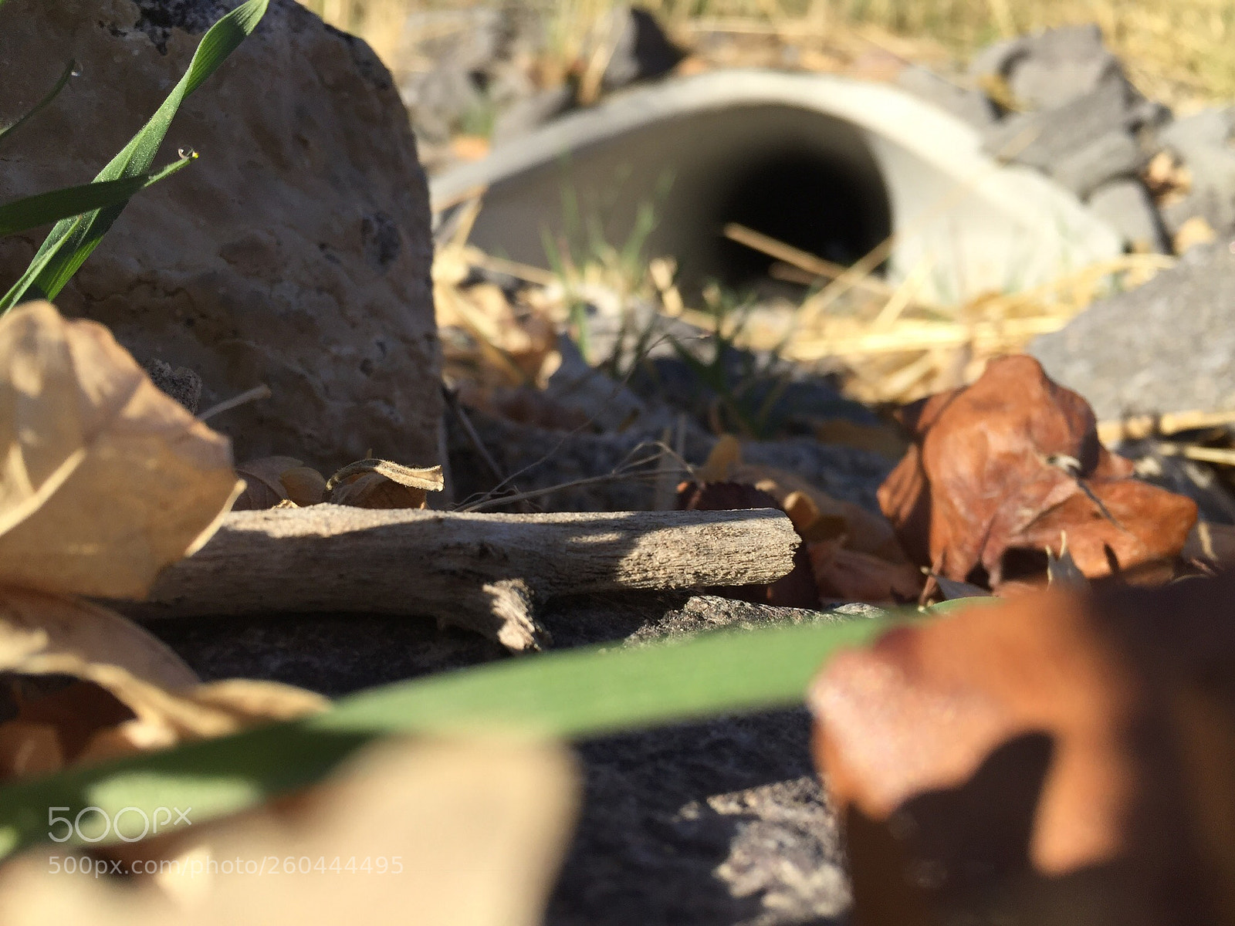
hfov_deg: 61.7
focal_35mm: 29
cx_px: 618
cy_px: 463
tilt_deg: -14.6
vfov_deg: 48.2
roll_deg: -3.6
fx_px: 1035
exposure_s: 1/1163
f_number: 2.2
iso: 32
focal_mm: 4.15
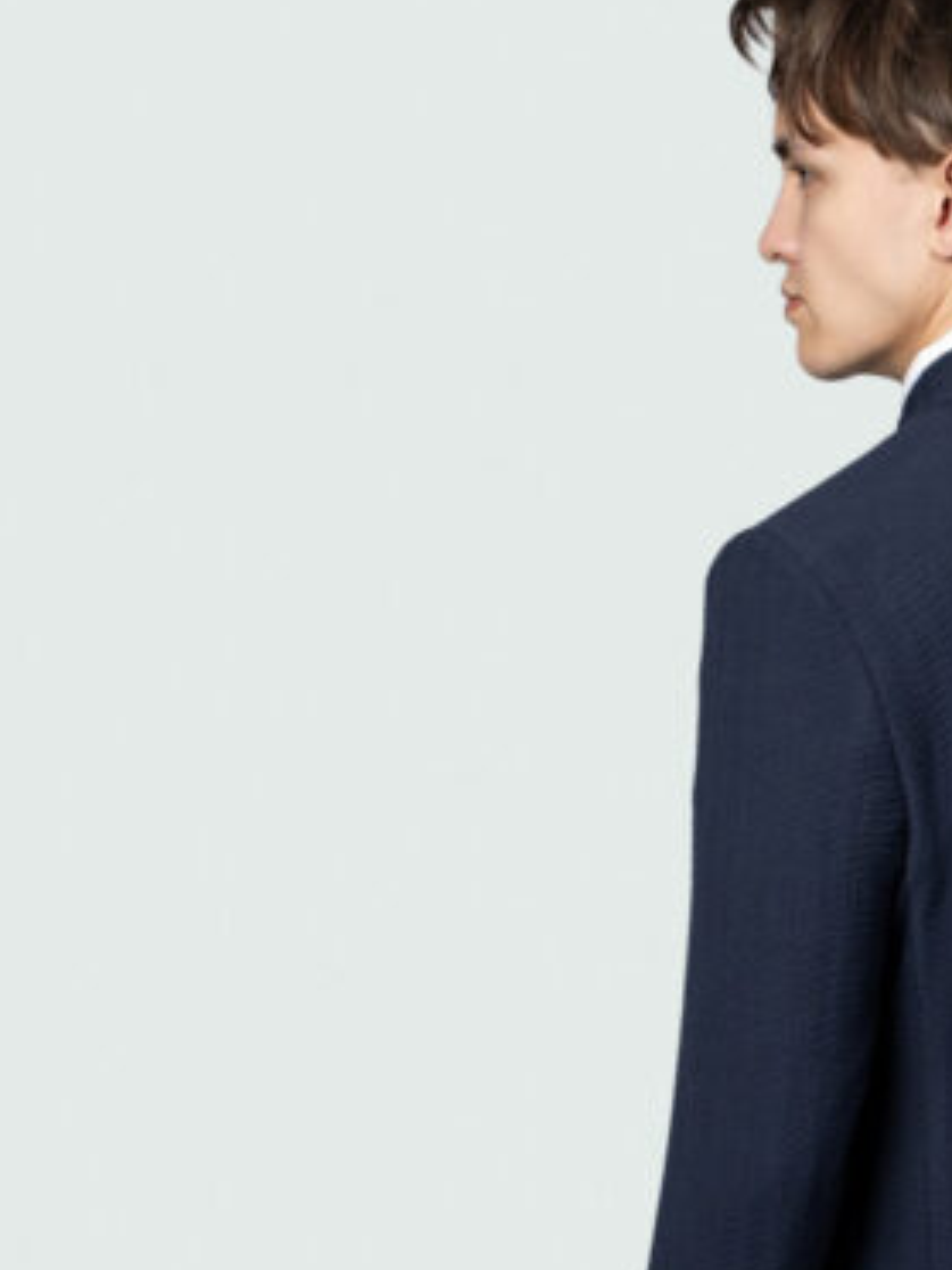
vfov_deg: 13.7
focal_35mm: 141
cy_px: 1444
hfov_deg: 10.4
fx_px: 5170
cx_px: 966
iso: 125
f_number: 4
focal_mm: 35
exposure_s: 1/100
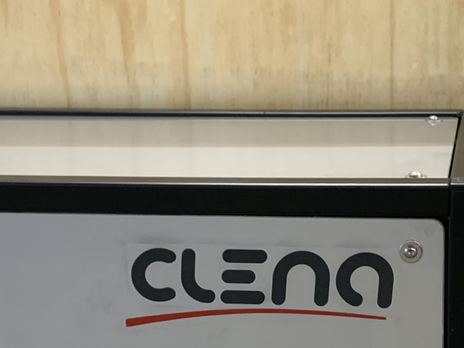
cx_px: 330
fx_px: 1099
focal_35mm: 82
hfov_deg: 23.7
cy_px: 266
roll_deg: +2.5
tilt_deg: -16.3
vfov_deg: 17.9
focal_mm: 4.25
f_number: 1.8
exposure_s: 1/50
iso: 160
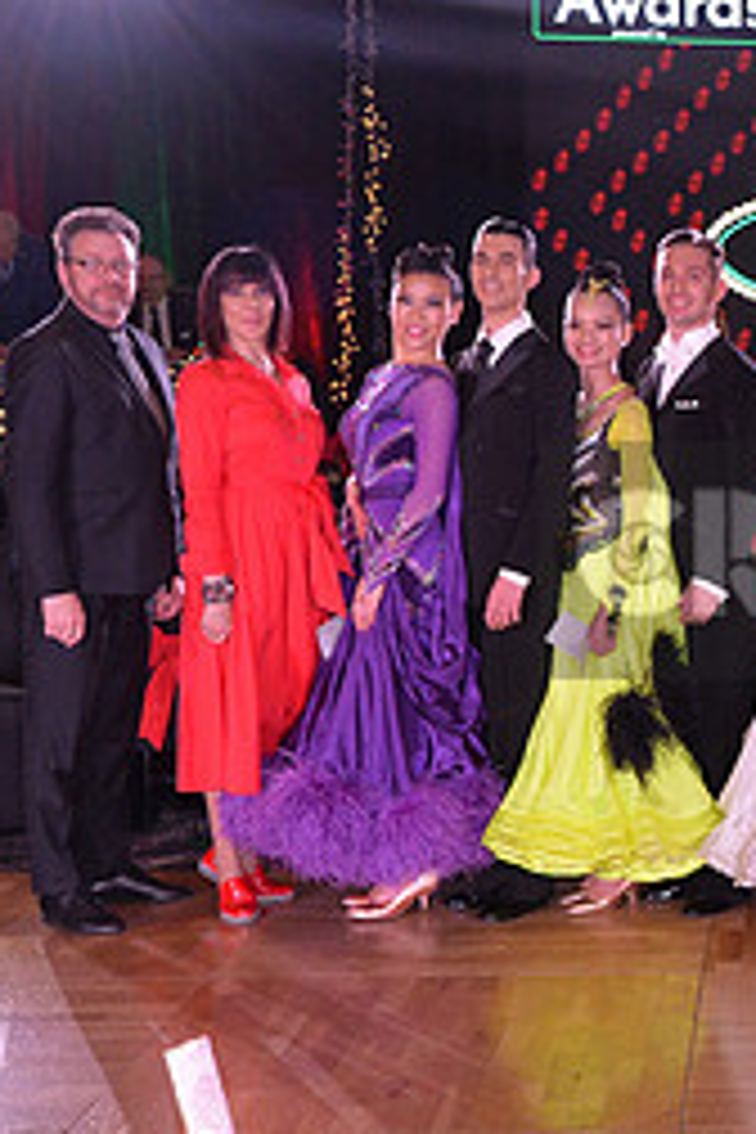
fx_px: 2457
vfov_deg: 26.0
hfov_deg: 16.4
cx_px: 1030
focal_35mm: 78
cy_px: 560
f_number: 5
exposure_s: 1/250
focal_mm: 34
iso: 2000
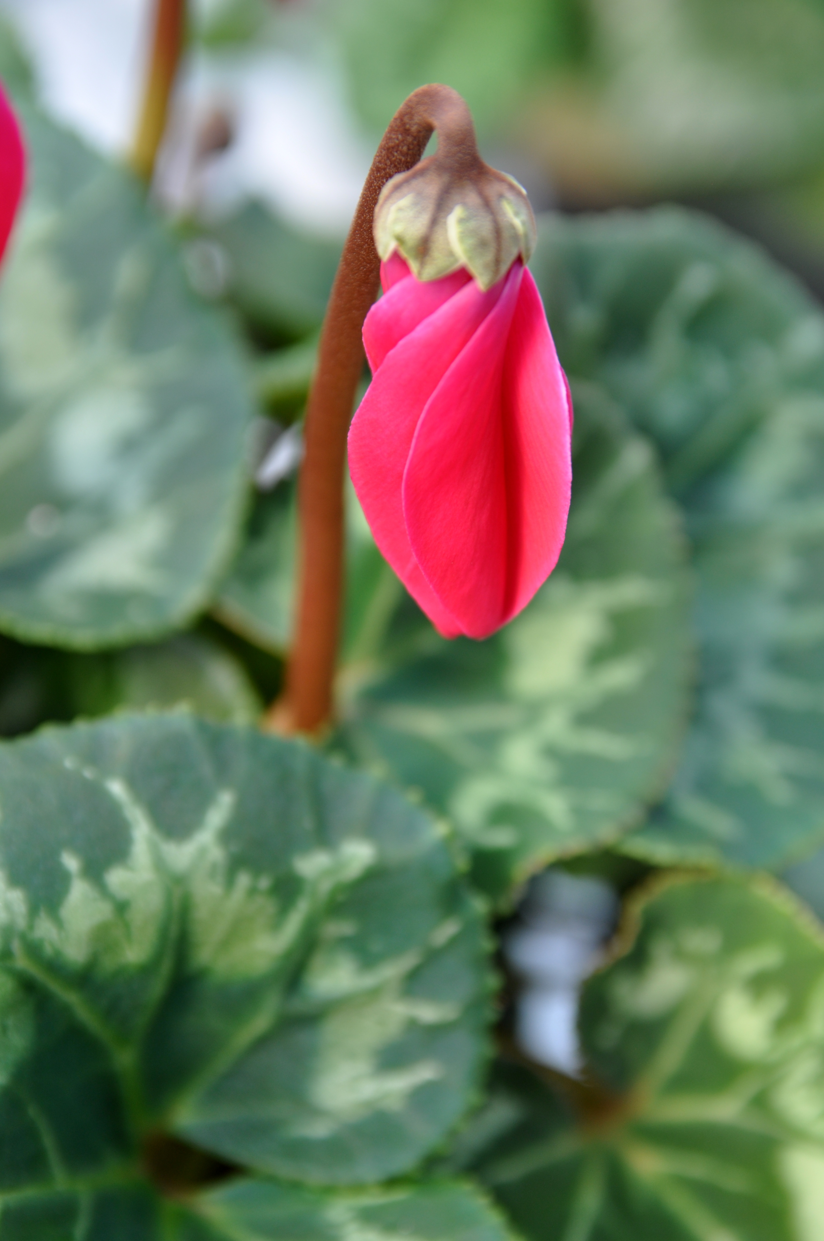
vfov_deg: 19.5
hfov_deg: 13.0
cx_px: 412
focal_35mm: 105
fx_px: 3614
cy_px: 620
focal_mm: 70
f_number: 5
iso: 200
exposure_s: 1/100
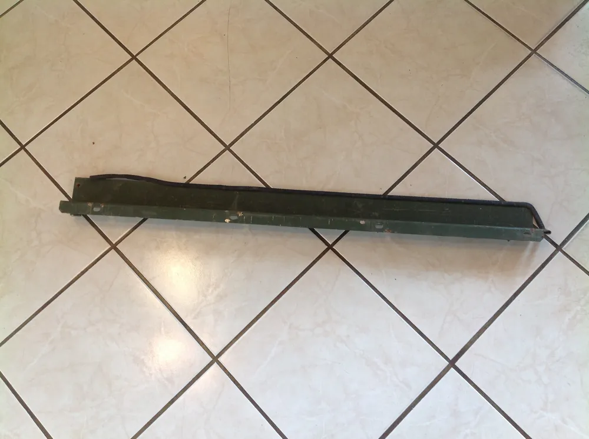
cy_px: 220
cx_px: 294
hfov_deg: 52.7
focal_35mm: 35
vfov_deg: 40.6
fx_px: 594
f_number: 2.4
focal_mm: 4.28
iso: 80
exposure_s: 1/15
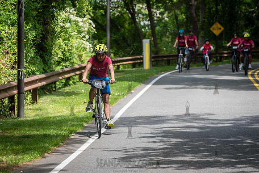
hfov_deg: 11.9
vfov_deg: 8.0
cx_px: 105
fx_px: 1243
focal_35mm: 173
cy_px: 85
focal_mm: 145
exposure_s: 1/640
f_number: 4.5
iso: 250
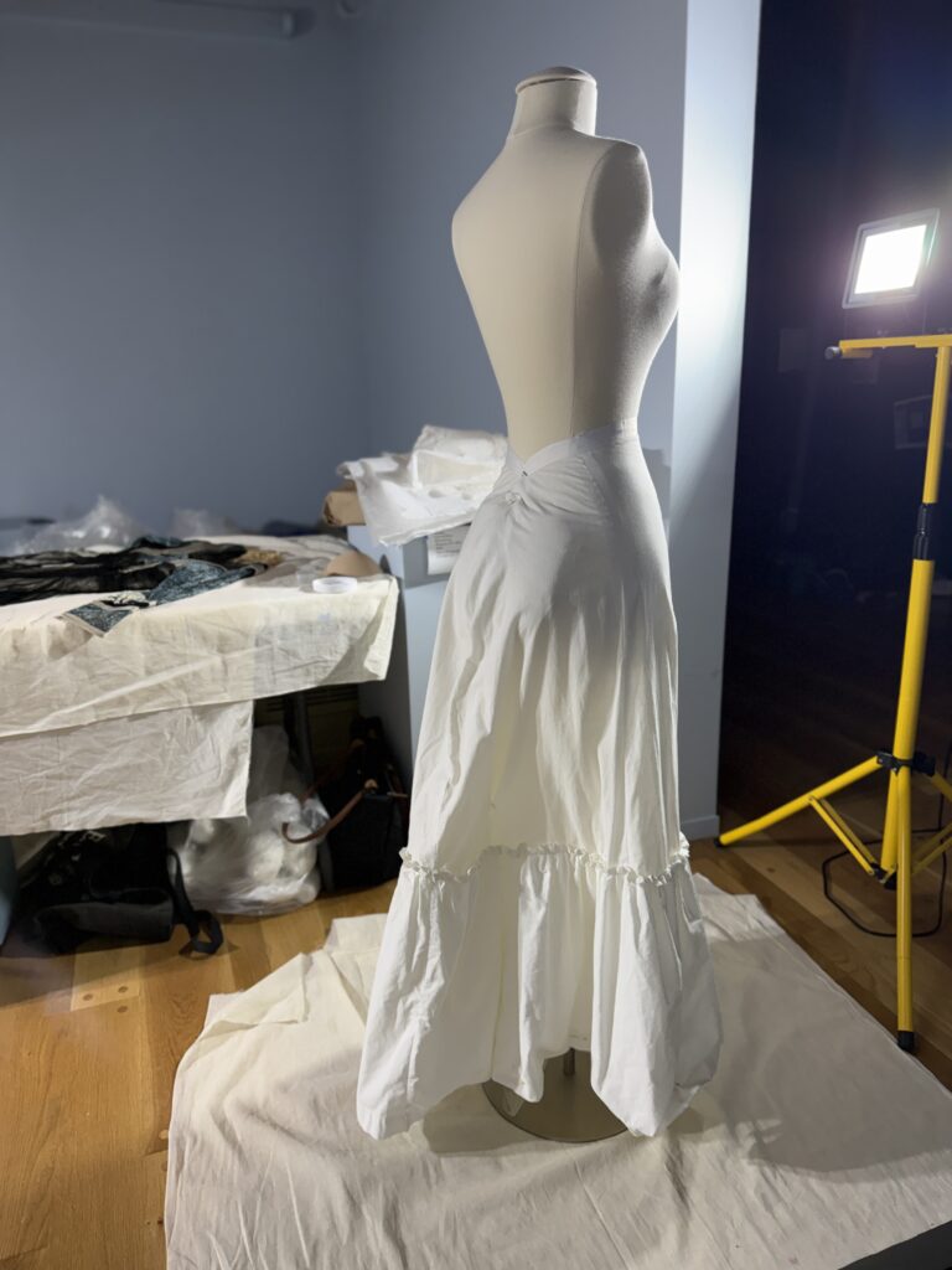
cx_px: 476
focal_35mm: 24
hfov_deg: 56.8
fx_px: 880
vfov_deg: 71.6
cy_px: 635
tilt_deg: -15.9
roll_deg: +1.5
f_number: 1.78
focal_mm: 6.76
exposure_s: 1/120
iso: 160
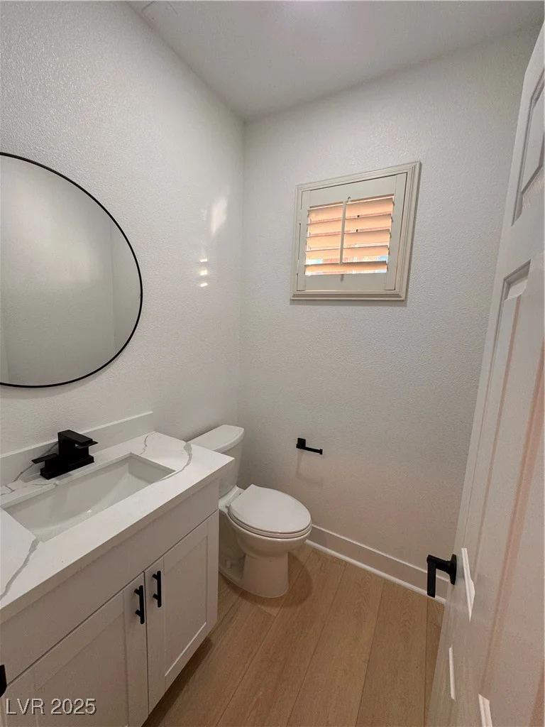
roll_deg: -2.3
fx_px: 294
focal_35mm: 14
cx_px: 272
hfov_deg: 85.7
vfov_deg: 102.1
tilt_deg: -10.2
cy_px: 364
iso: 125
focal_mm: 2.22
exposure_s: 1/120
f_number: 2.2
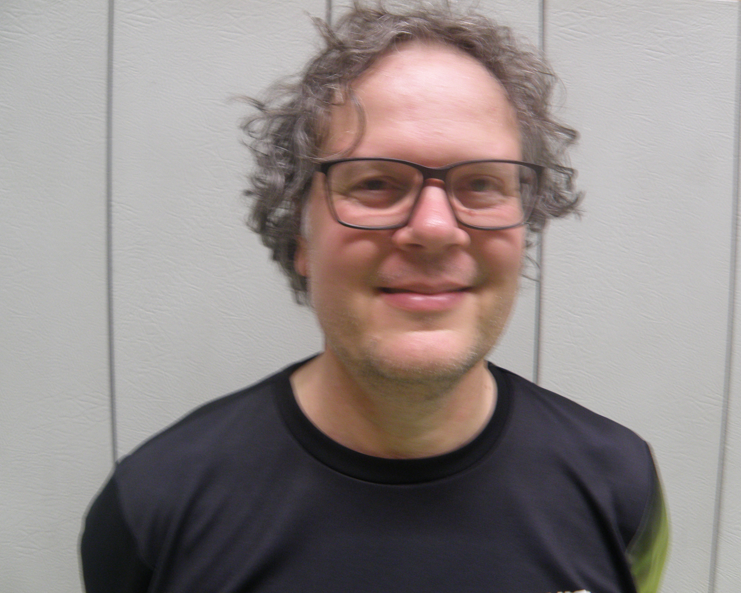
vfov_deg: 51.5
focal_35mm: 28
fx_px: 614
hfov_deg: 62.2
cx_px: 376
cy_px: 291
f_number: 2.8
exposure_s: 1/8
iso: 125
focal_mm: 4.6
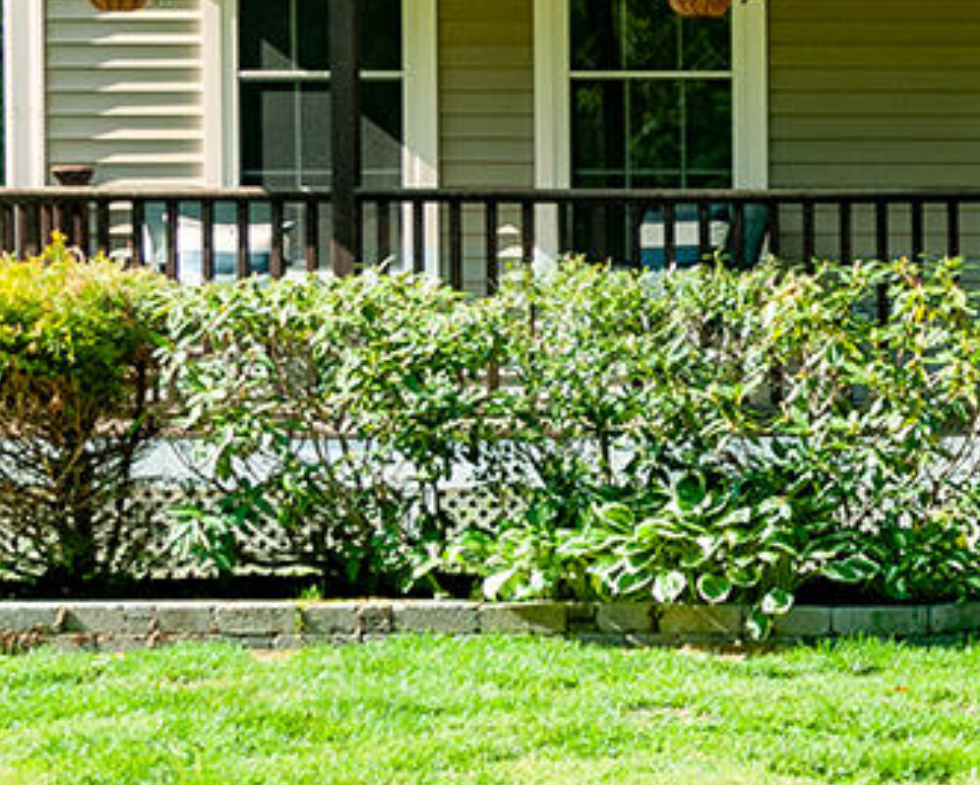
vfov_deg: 12.5
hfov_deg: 13.6
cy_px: -12
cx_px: 1916
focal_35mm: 122
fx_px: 3541
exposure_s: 1/60
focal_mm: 24
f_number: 5.6
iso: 160
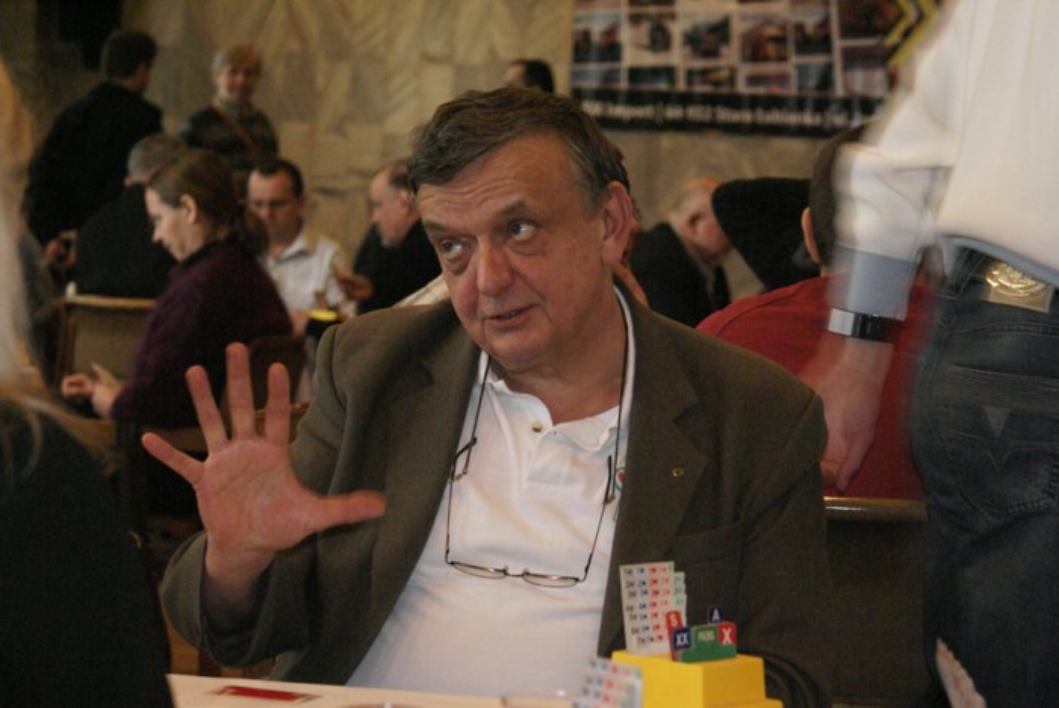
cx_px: 530
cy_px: 354
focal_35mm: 105
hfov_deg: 19.4
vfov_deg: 13.1
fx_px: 3091
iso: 1600
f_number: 5.6
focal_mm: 70
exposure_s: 1/25
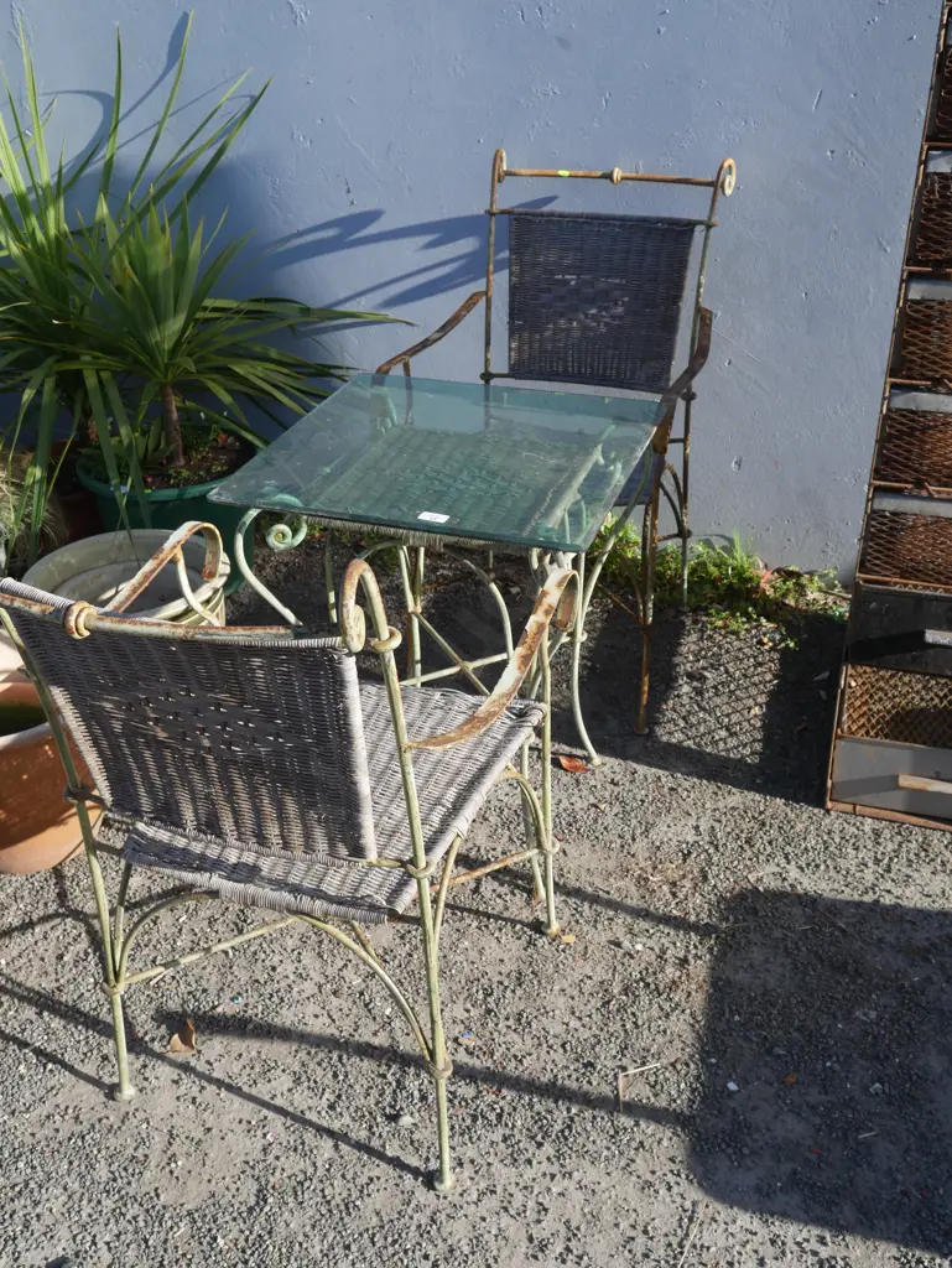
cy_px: 634
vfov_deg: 56.8
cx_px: 476
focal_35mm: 32
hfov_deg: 44.2
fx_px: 1172
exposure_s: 1/320
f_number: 6.3
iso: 200
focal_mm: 16
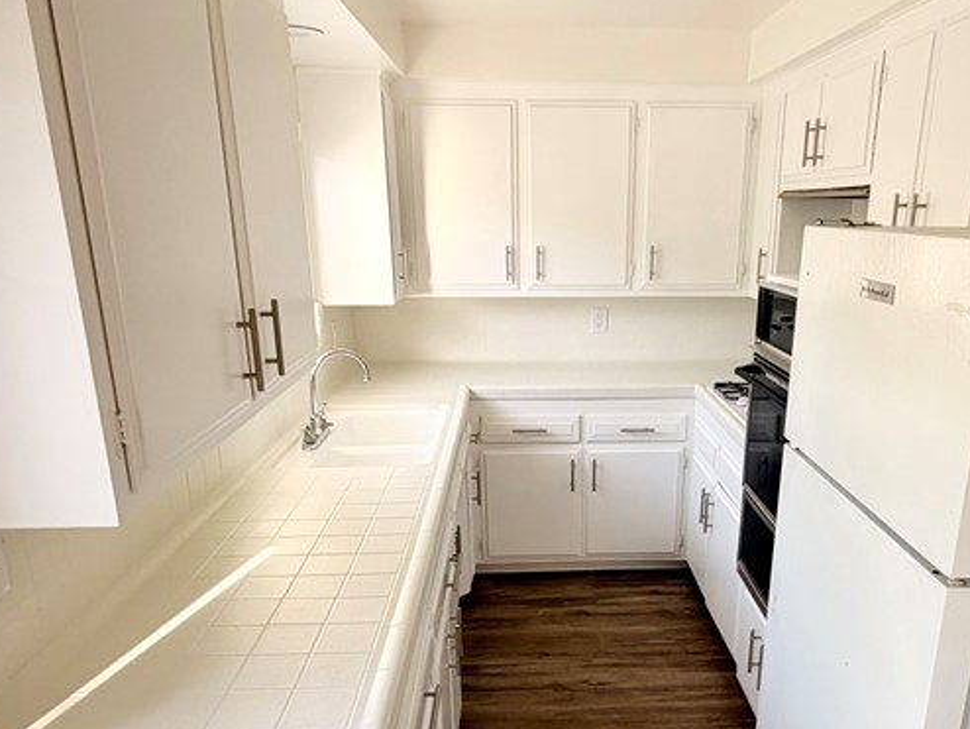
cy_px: 462
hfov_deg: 61.3
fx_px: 813
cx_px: 567
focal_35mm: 29
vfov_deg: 47.8
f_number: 2.2
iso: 80
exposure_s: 1/121
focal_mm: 2.22
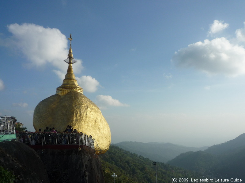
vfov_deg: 46.8
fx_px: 212
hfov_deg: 60.0
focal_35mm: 30
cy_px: 92
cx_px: 122
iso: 100
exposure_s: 1/800
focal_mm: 4.4
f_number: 5
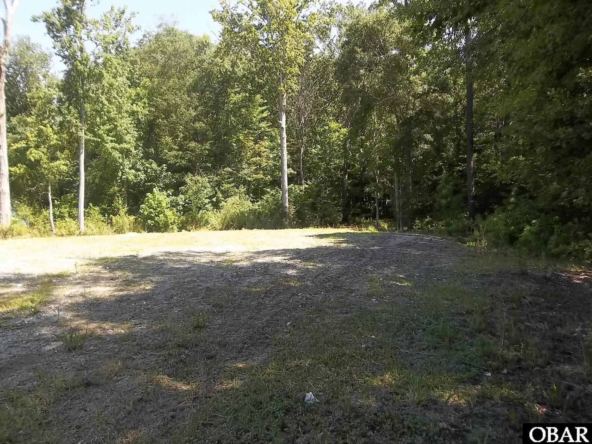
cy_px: 222
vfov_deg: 51.4
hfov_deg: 65.3
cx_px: 296
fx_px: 462
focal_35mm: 27
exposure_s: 1/250
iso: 80
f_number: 3.5
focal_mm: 4.9
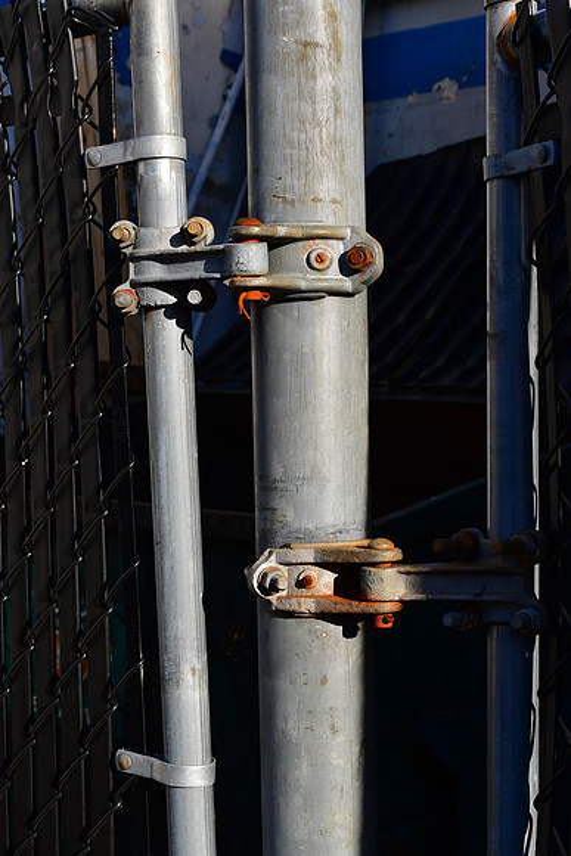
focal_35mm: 67
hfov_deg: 20.3
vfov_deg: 30.1
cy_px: 428
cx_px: 286
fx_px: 1593
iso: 200
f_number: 11
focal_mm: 45
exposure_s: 1/250
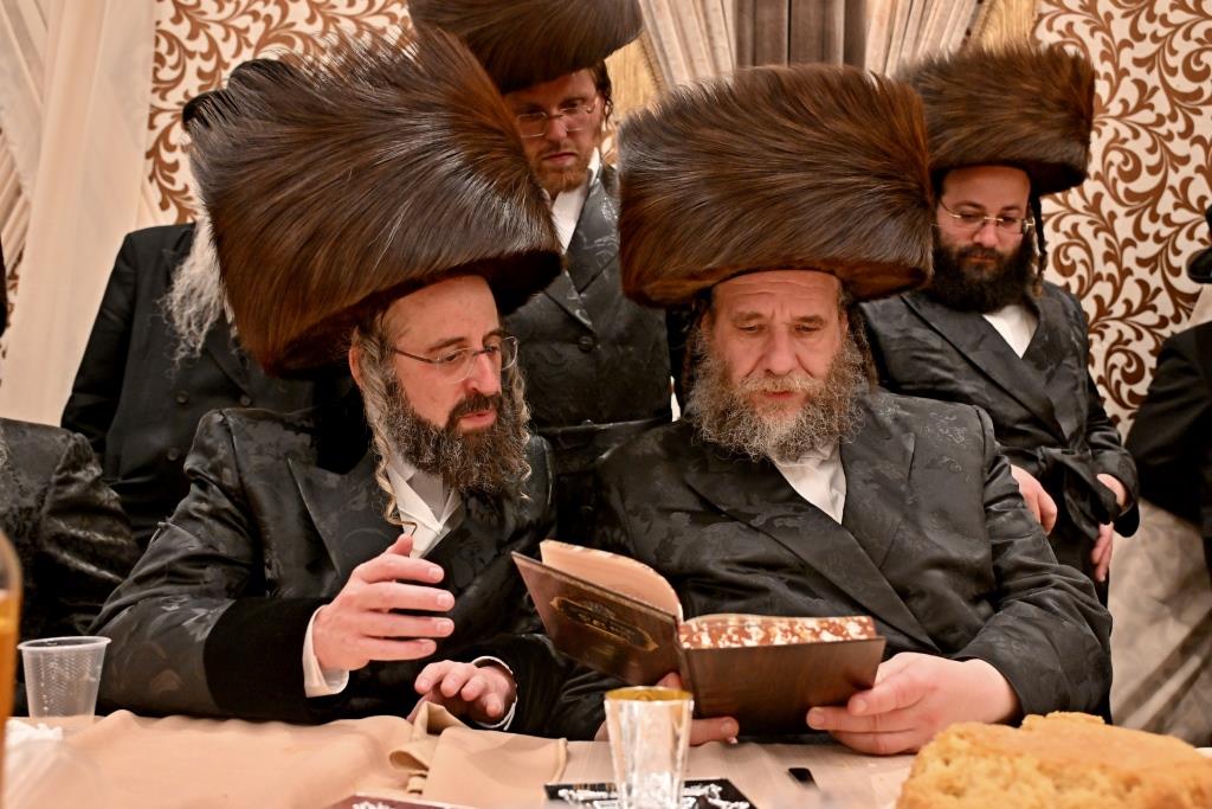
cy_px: 404
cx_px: 606
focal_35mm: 30
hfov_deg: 61.1
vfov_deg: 43.0
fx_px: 1027
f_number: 4
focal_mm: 30.5
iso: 1250
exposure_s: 1/250
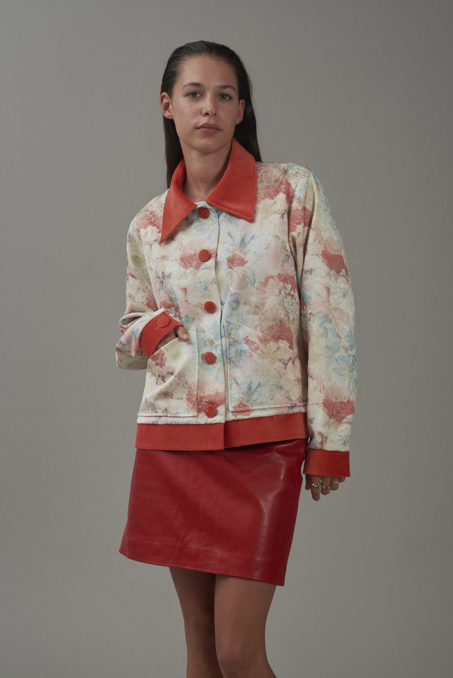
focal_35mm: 95
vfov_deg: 21.5
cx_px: 226
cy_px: 339
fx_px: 1791
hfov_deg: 14.4
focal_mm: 95
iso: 200
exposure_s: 1/160
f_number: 11
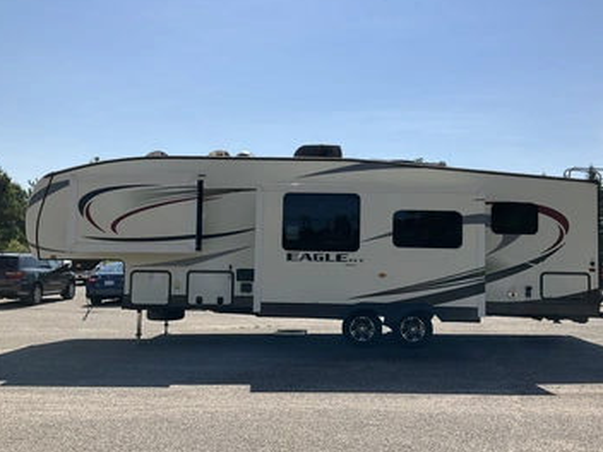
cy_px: 231
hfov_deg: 55.2
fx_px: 575
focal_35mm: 33
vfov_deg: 42.9
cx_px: 332
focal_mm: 3
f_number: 1.8
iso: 25
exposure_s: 1/3322
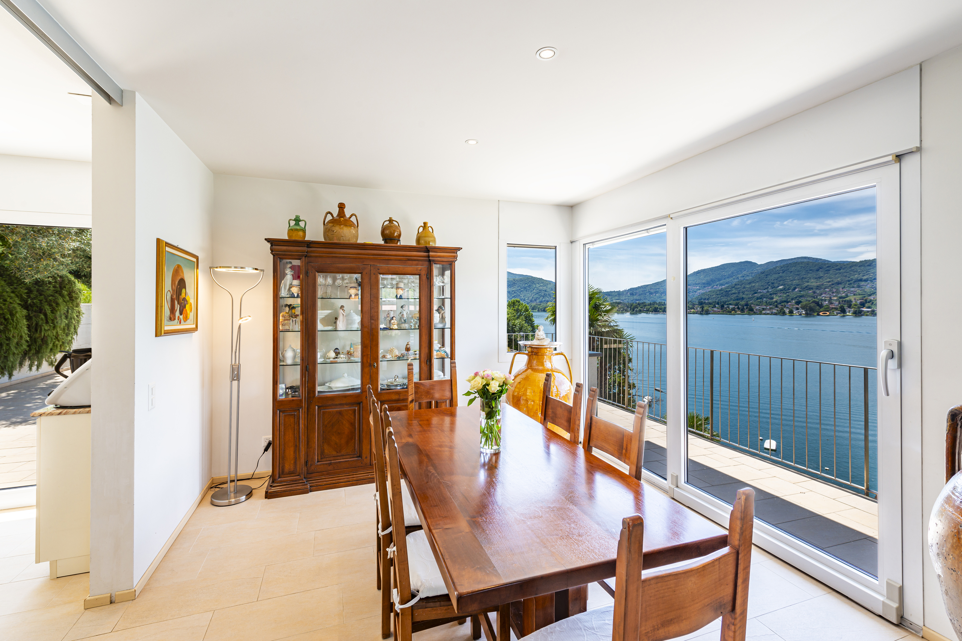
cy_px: 320
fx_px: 401
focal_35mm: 15
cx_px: 481
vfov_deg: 77.3
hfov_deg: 100.4
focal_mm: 15
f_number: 9
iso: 100
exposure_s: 1/13
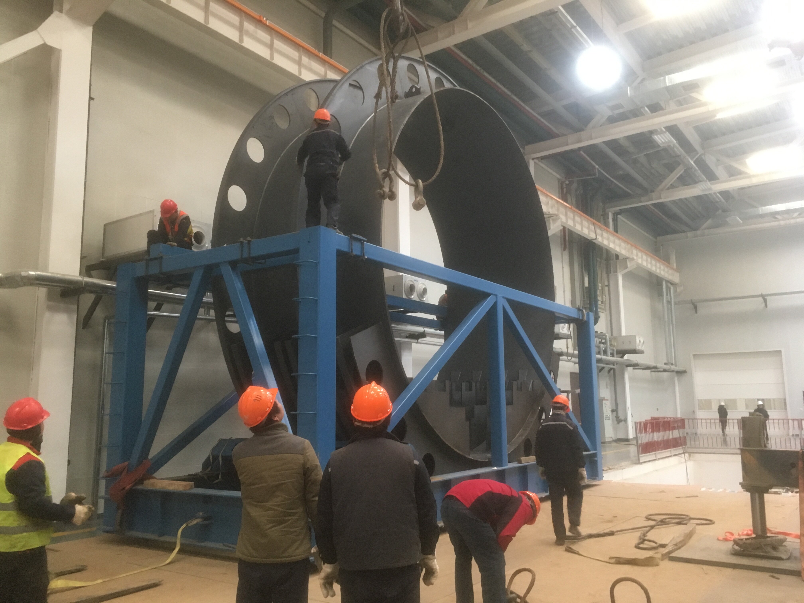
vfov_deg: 48.2
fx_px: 674
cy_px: 302
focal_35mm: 29
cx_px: 402
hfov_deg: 61.7
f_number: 2.2
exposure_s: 1/33
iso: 160
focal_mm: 4.15
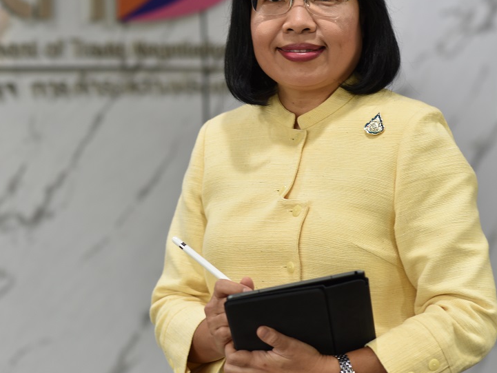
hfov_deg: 14.5
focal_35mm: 136
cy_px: 113
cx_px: 199
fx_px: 1953
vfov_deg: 10.9
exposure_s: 1/50
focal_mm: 85
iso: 400
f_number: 2.8
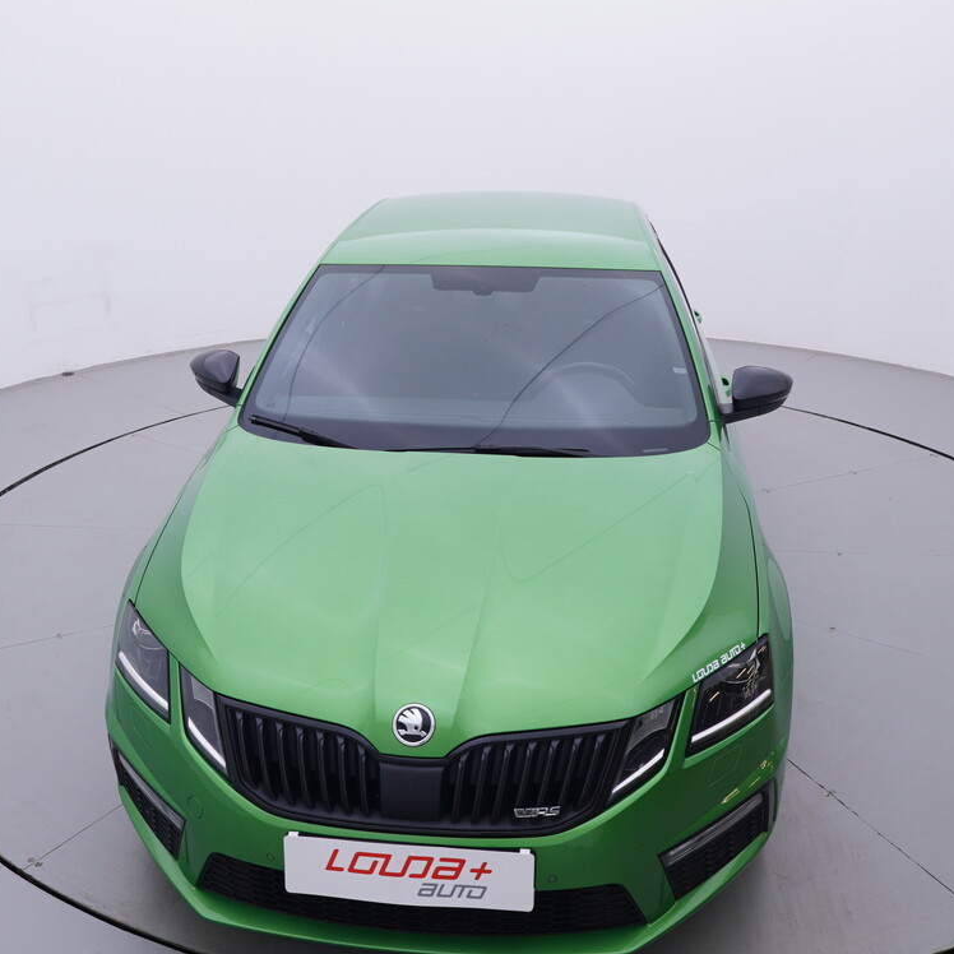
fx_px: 1148
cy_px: 435
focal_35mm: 37
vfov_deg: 45.1
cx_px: 440
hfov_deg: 45.1
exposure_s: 1/80
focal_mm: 15
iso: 200
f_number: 5
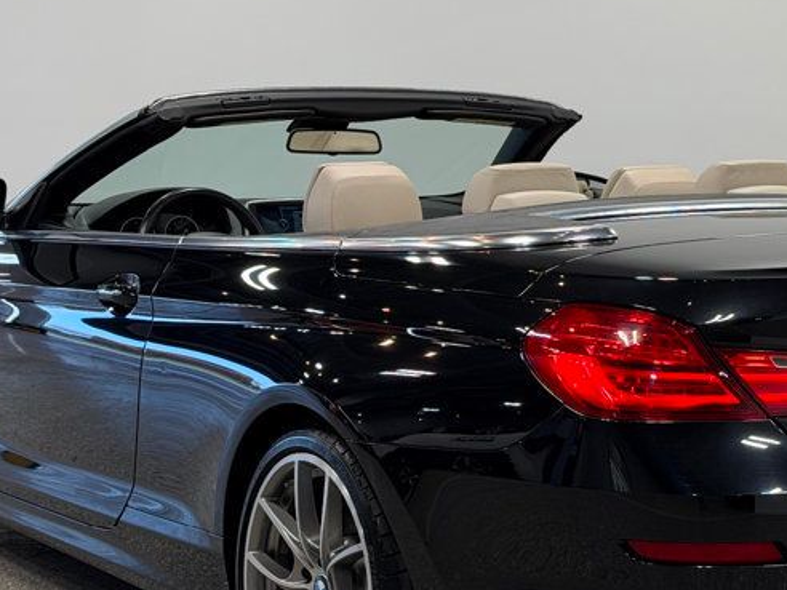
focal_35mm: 100
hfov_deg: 19.6
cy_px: 309
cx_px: 550
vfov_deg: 14.8
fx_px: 2274
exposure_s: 1/252
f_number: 1.78
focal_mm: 6.76
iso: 64
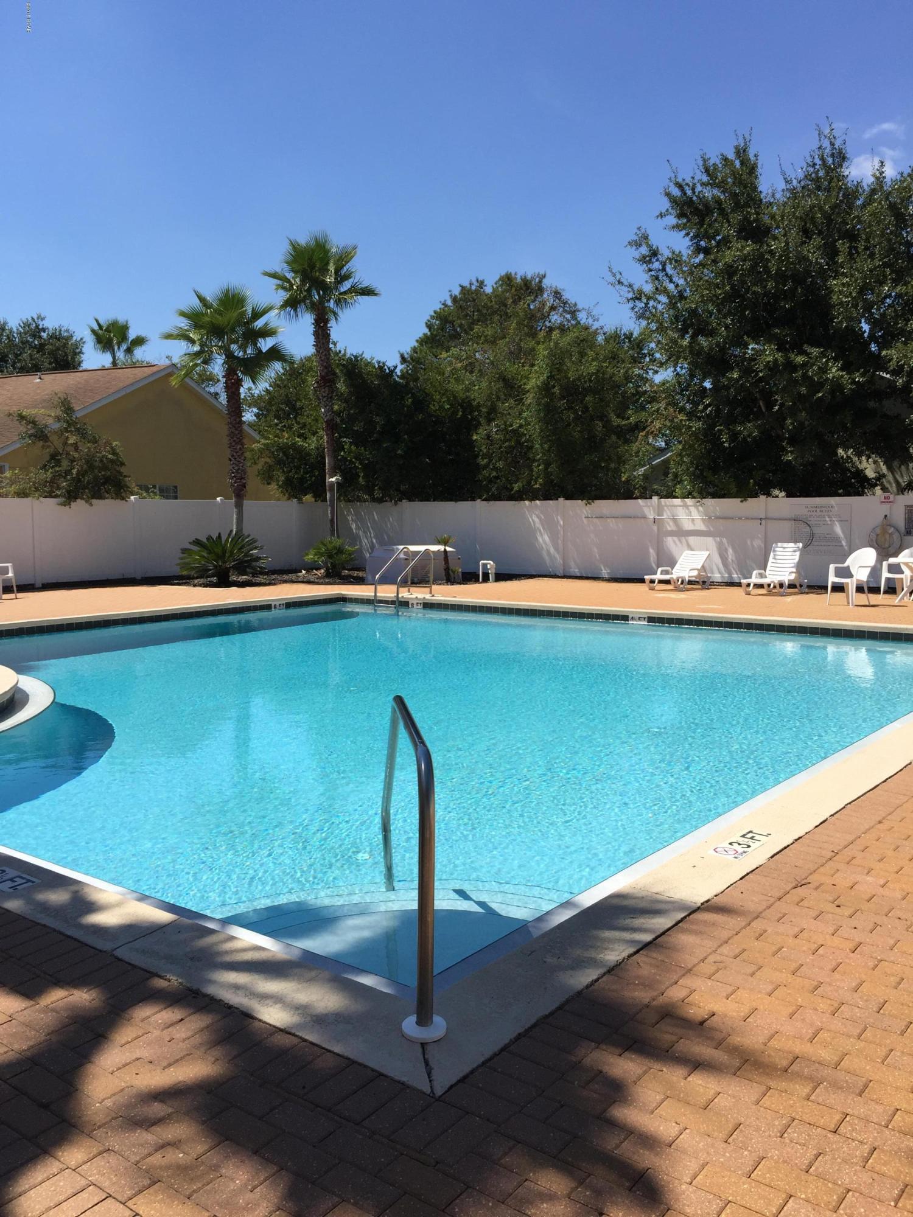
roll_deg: +0.2
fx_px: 1020
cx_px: 456
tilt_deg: -3.1
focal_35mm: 29
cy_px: 608
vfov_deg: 61.7
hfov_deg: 48.2
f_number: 2.2
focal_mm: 4.15
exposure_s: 1/2198
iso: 32
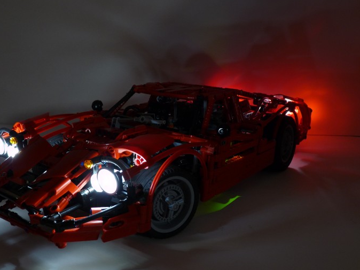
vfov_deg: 37.7
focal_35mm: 38
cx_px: 157
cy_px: 141
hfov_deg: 48.9
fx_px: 395
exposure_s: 20
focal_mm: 5.8
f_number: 3
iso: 100
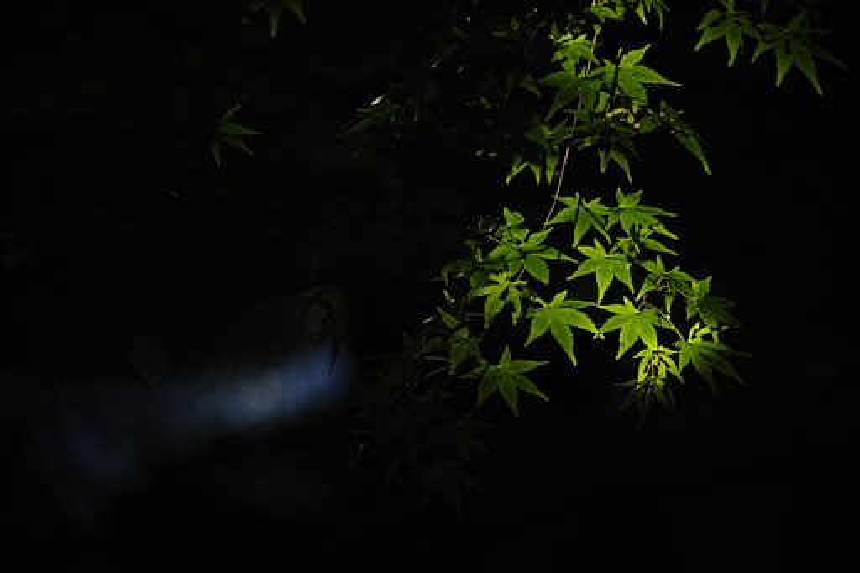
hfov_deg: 6.9
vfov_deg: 4.6
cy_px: 286
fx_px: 7164
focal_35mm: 300
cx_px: 430
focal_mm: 300
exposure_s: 1/320
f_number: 5.6
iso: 800
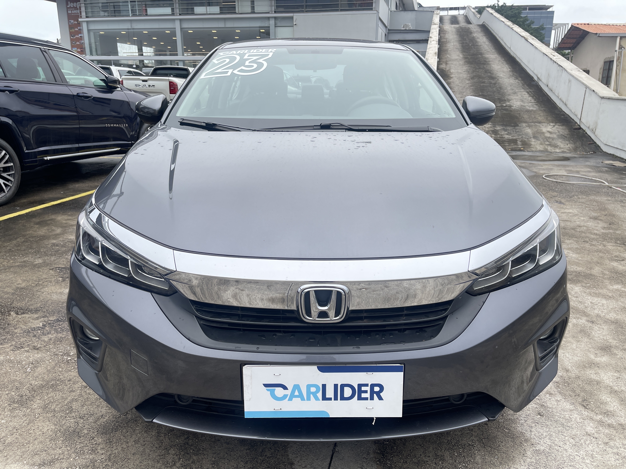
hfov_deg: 69.4
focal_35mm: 25
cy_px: 234
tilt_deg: -17.5
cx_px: 313
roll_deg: -0.5
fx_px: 452
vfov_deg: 54.9
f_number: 1.6
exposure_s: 1/645
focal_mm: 5.1
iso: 32
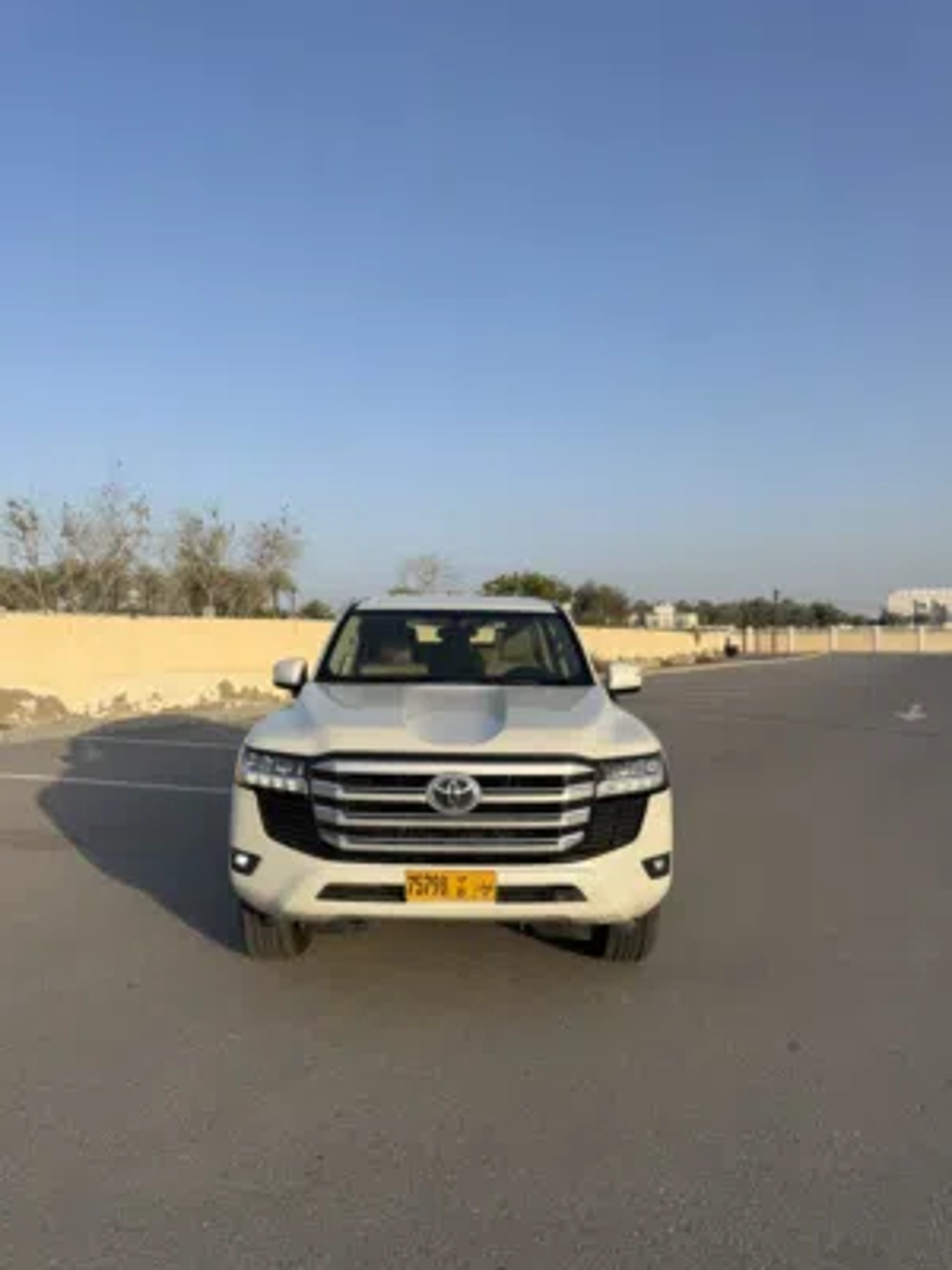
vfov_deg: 71.6
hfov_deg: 56.8
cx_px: 476
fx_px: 880
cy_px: 635
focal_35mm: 24
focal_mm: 6.76
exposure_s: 1/2907
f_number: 1.78
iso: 80
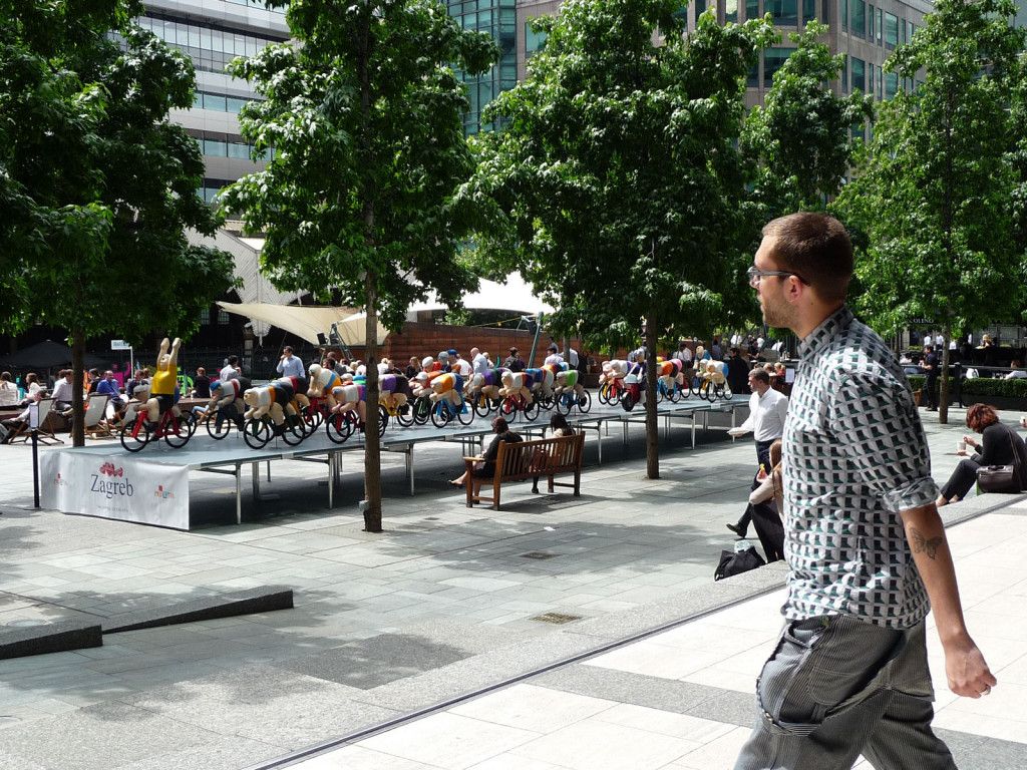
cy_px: 385
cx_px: 514
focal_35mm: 43
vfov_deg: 33.6
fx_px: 1276
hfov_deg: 43.9
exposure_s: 1/500
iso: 100
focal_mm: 5.3
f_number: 3.5
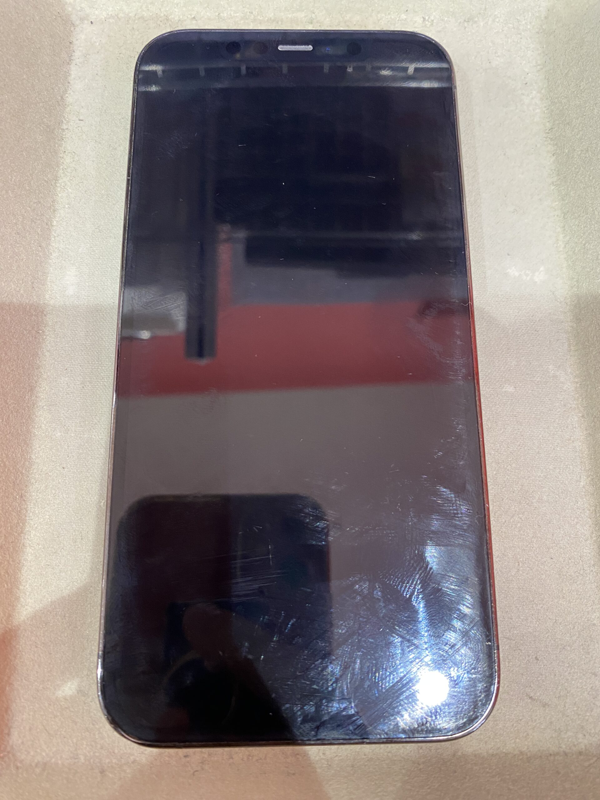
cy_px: 400
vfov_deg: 67.3
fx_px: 601
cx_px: 300
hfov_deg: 53.1
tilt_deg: -75.4
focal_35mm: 26
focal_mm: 4.25
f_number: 1.8
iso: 200
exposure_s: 1/60
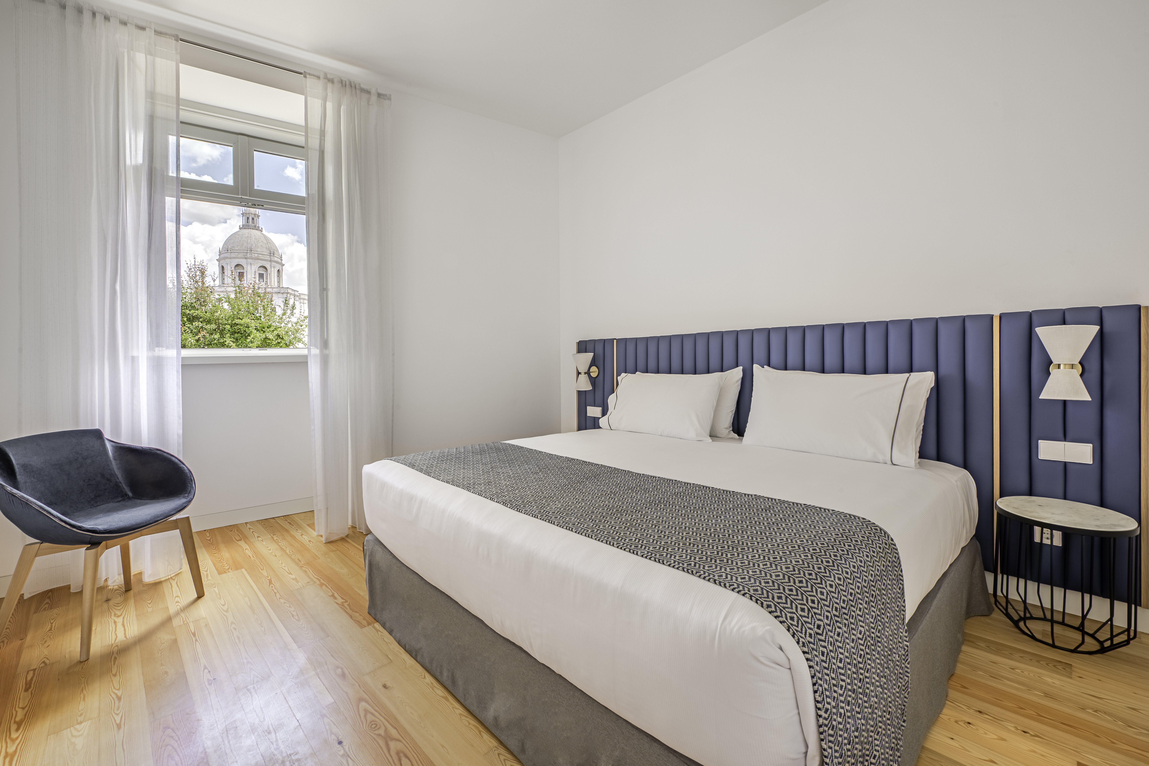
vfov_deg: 81.2
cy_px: 383
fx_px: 447
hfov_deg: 104.3
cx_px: 574
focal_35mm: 14
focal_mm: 14
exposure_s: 1/50
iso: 160
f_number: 13
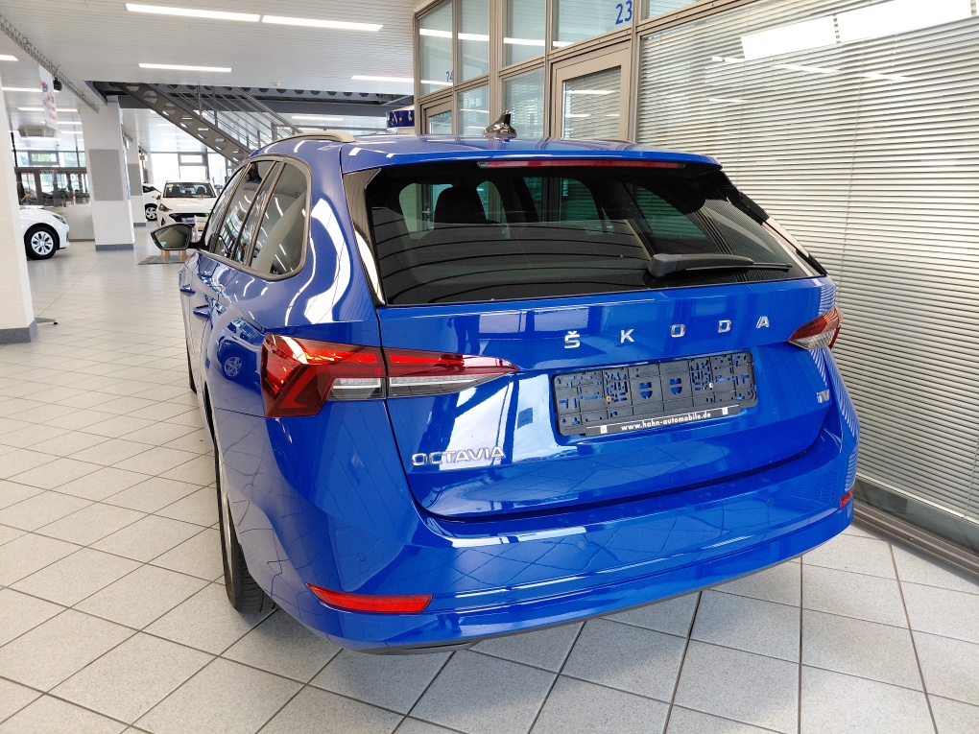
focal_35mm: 25
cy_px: 367
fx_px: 707
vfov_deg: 54.9
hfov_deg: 69.4
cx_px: 490
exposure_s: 1/100
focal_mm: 4.69
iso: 125
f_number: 1.8
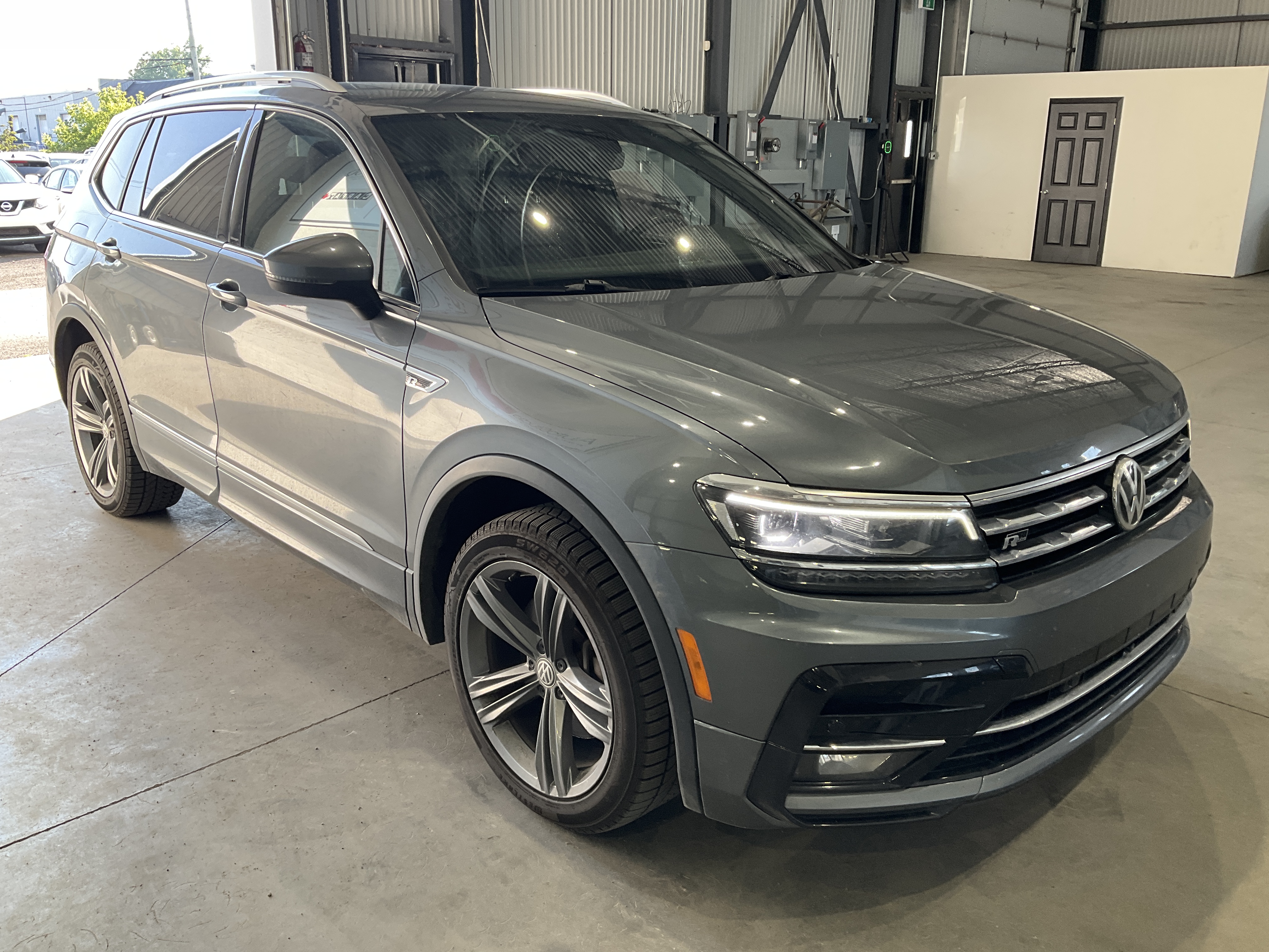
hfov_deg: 61.7
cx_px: 634
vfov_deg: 48.2
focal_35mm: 29
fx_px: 1063
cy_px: 476
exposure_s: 1/122
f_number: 1.8
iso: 50
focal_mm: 3
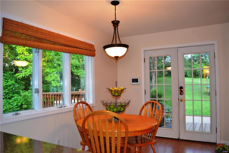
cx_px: 114
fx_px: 172
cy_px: 76
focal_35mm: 27
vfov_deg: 47.9
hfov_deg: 67.4
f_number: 3.5
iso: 500
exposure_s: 1/60
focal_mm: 18
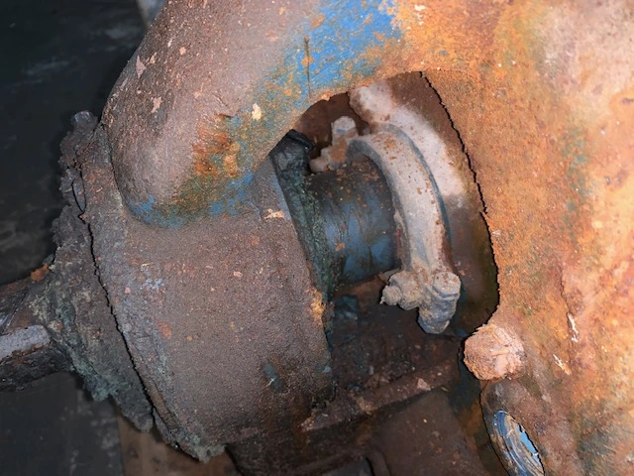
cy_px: 238
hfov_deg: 67.3
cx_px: 317
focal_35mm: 26
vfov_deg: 53.1
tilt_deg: -53.3
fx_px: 476
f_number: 1.8
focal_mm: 4.25
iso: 40
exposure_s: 1/15
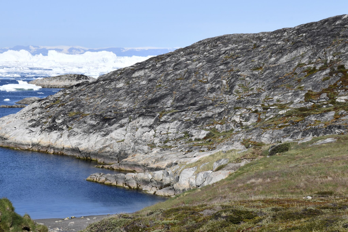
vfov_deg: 11.7
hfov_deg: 17.5
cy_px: 130
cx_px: 188
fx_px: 1131
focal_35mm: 117
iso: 64
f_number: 14
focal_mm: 62
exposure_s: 1/160
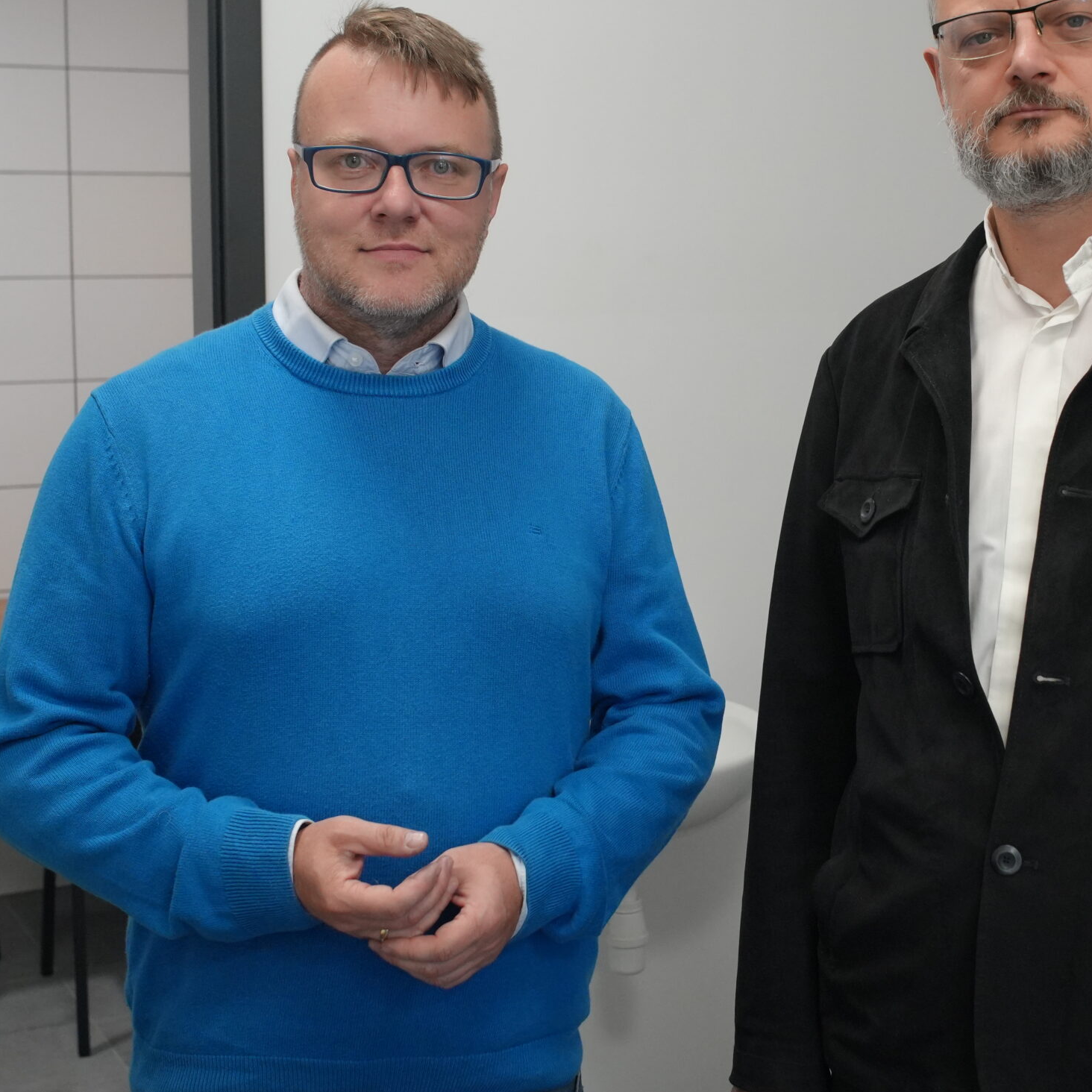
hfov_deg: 30.3
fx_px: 1989
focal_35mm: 56
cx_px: 785
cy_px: 469
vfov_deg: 30.7
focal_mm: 25
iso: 1600
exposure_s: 1/160
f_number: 4
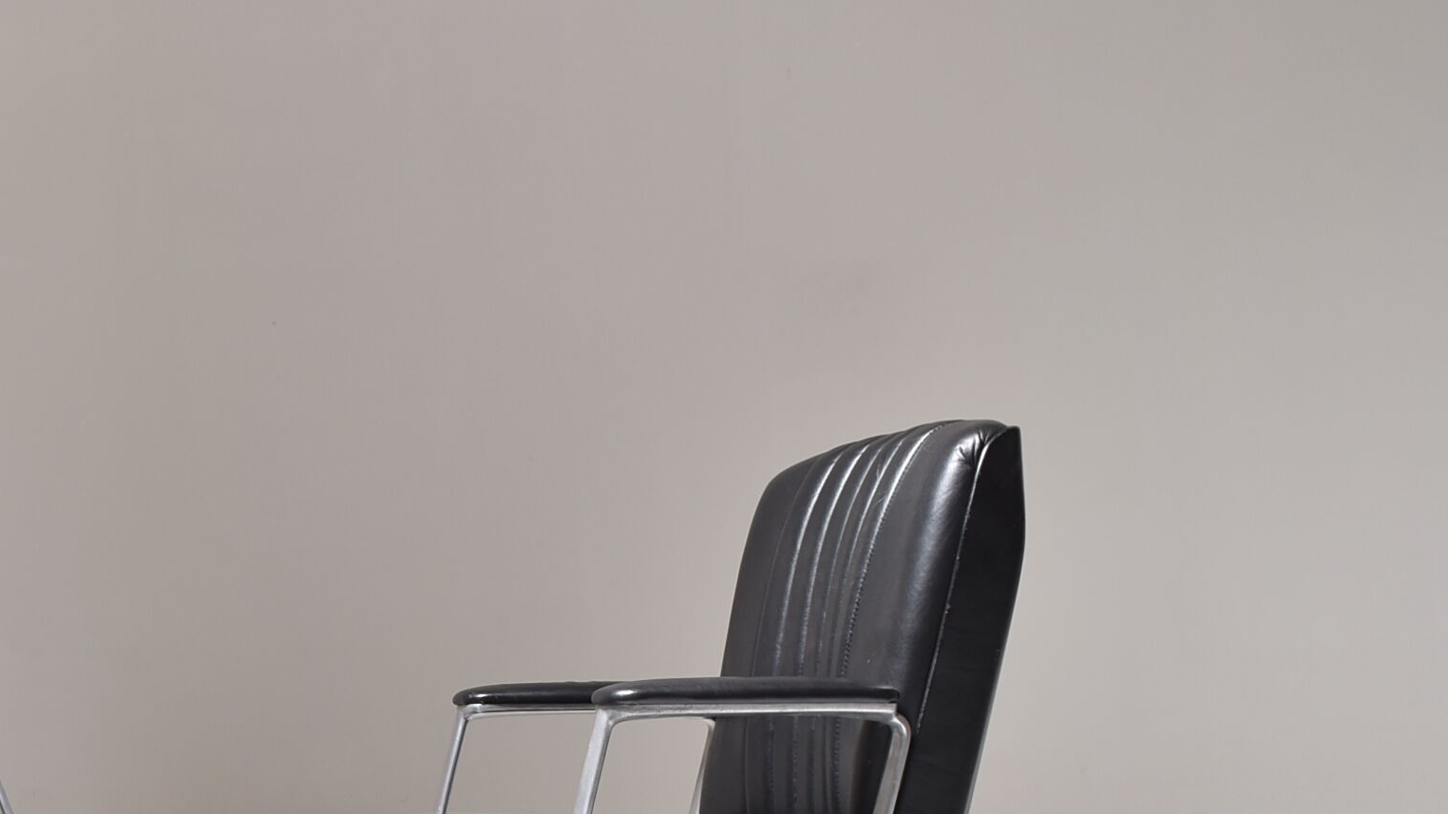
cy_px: 868
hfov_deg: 28.9
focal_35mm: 71
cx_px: 238
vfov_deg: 16.5
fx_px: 2727
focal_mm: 23
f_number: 5.6
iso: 100
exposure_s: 1/200
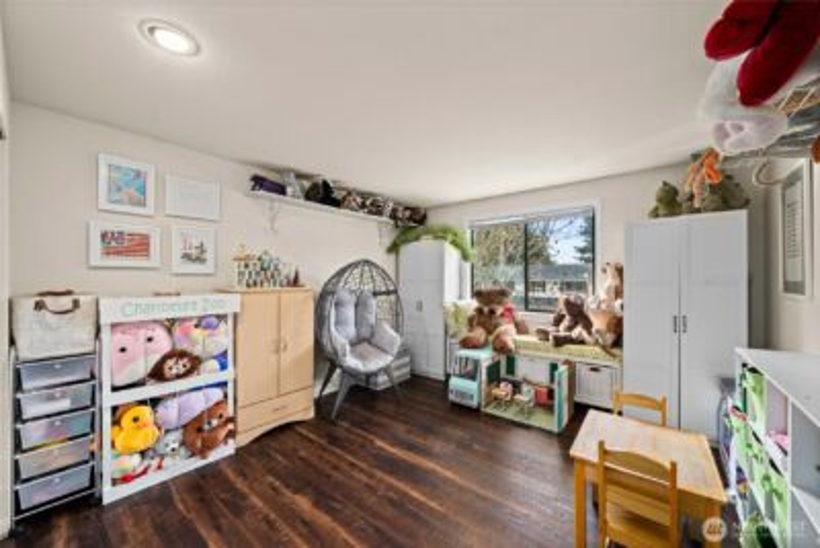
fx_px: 296
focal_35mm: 13
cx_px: 410
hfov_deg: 108.3
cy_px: 274
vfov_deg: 85.5
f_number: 6.7
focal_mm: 13
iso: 1000
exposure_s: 1/15
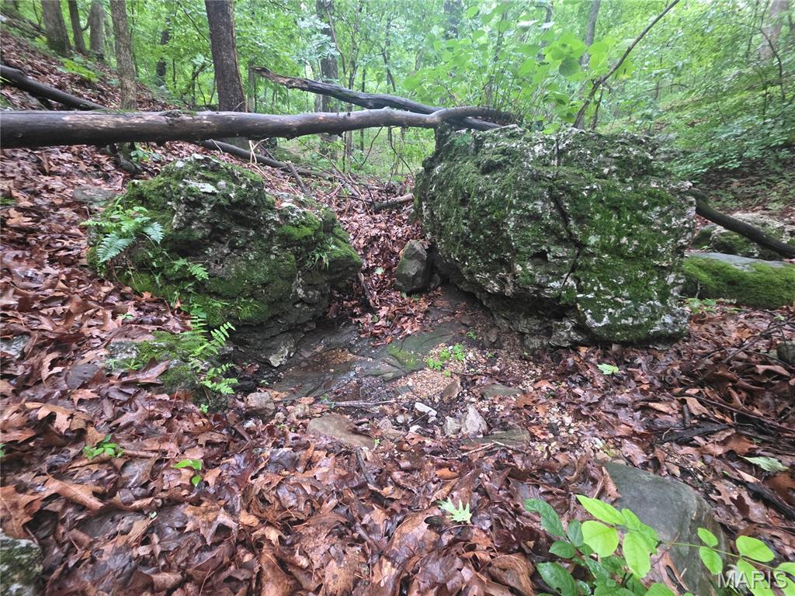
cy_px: 298
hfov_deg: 106.2
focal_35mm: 13
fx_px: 299
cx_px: 398
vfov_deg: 89.9
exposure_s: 1/60
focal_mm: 2.2
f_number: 1.9
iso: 1250
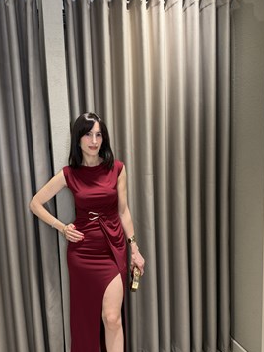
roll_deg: +2.6
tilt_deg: -7.8
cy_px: 196
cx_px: 109
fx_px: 305
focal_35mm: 30
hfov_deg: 46.6
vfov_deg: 59.8
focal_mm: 6.76
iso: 160
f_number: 1.78
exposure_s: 1/67
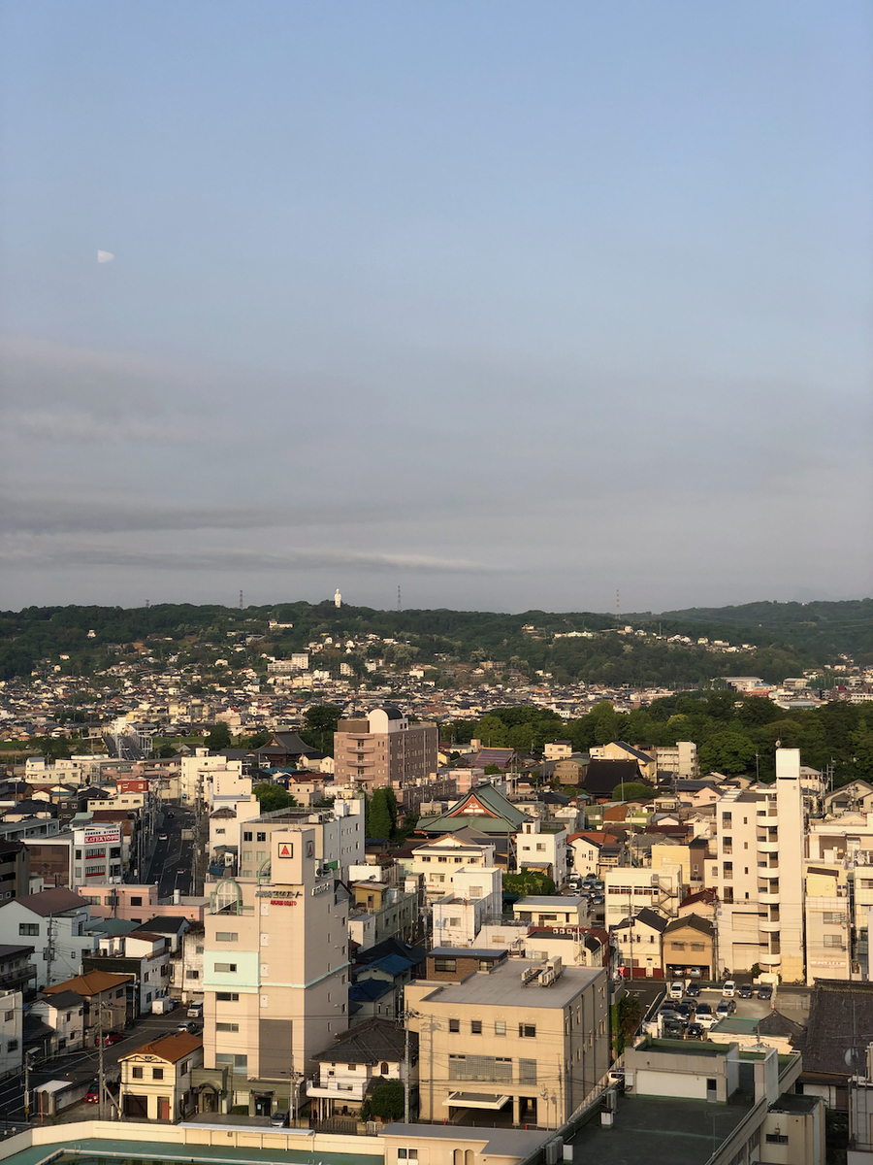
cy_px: 582
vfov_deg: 36.8
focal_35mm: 52
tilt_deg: +3.1
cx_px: 436
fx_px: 1749
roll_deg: +0.8
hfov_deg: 28.0
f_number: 2.4
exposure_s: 1/331
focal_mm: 6
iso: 16
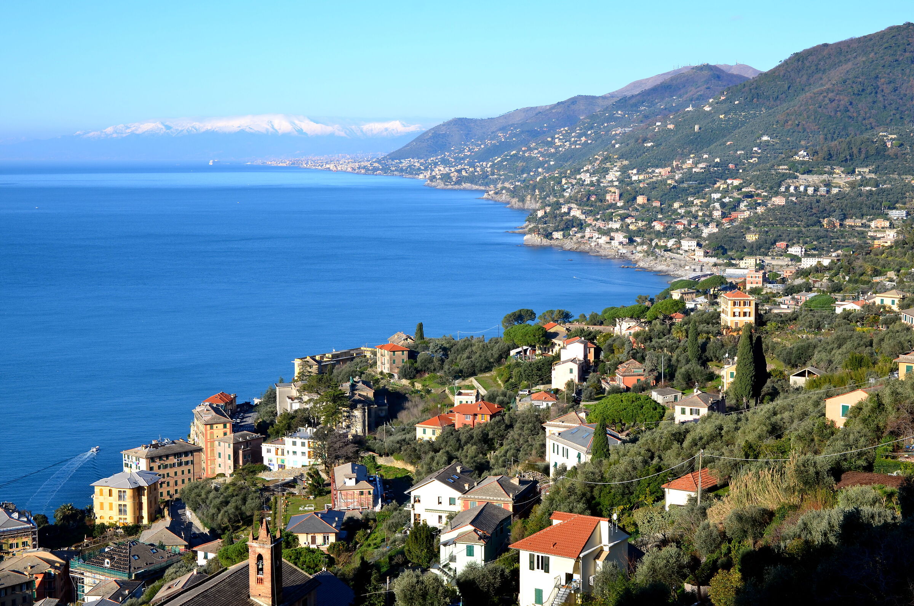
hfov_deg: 36.9
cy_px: 303
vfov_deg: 25.0
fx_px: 1368
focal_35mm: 54
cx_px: 457
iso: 125
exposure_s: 1/250
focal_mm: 36
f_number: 8
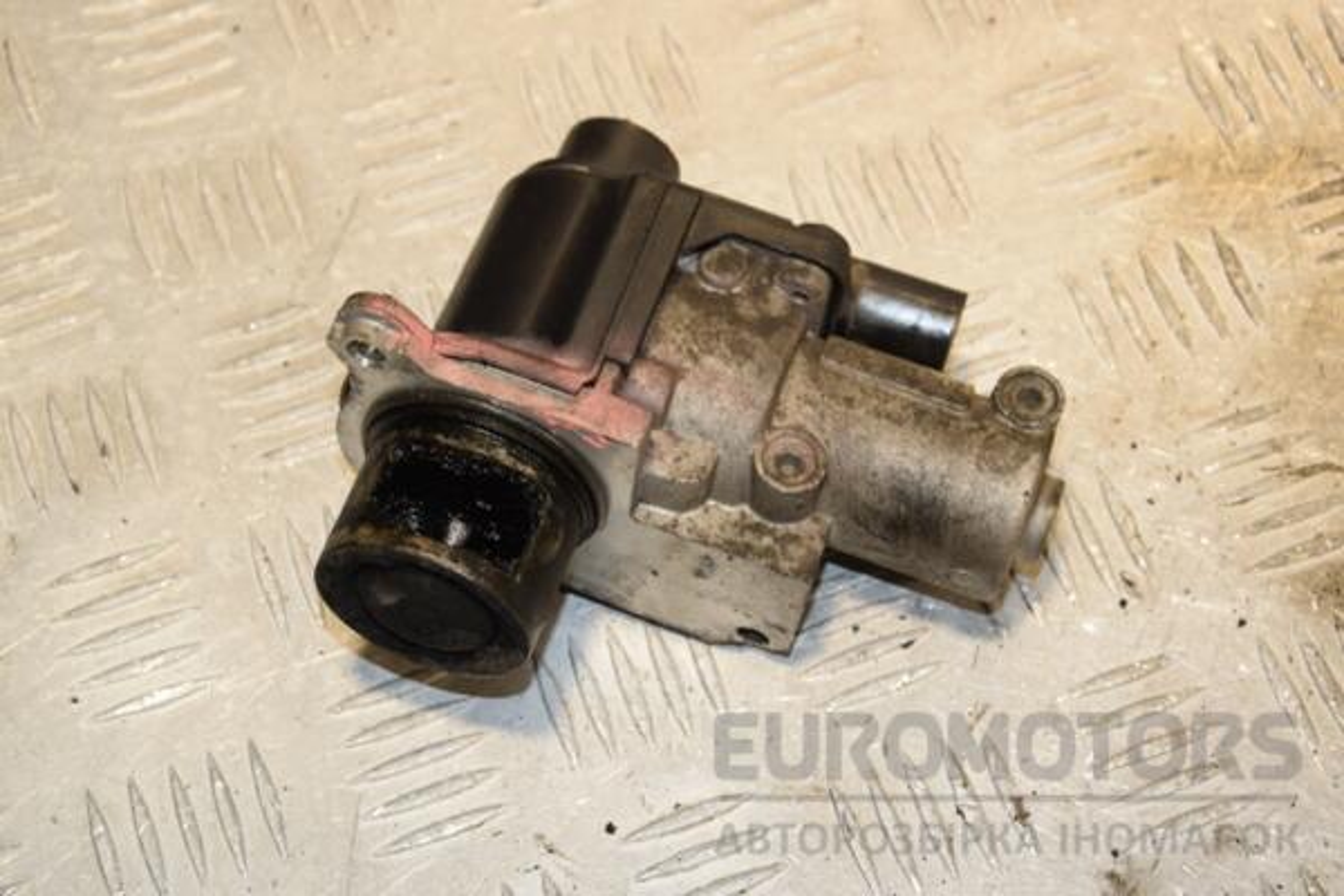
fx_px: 3248
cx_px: 672
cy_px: 448
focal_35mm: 87
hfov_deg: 23.4
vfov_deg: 15.7
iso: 800
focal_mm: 58
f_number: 7.1
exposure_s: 1/200
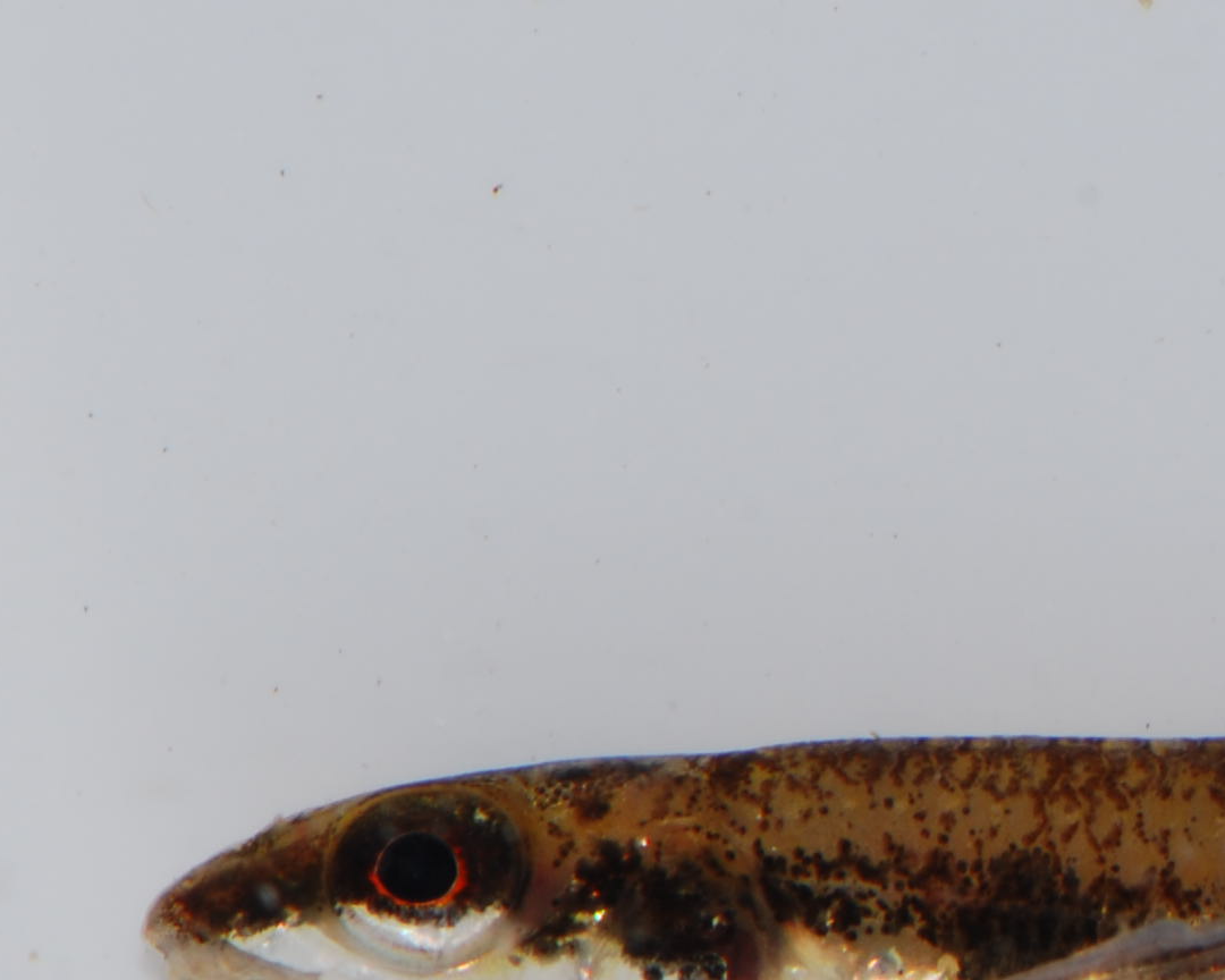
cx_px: 1899
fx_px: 19240
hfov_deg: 3.6
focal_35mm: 531
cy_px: 971
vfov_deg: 2.9
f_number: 18
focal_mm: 105
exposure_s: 1/100
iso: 100
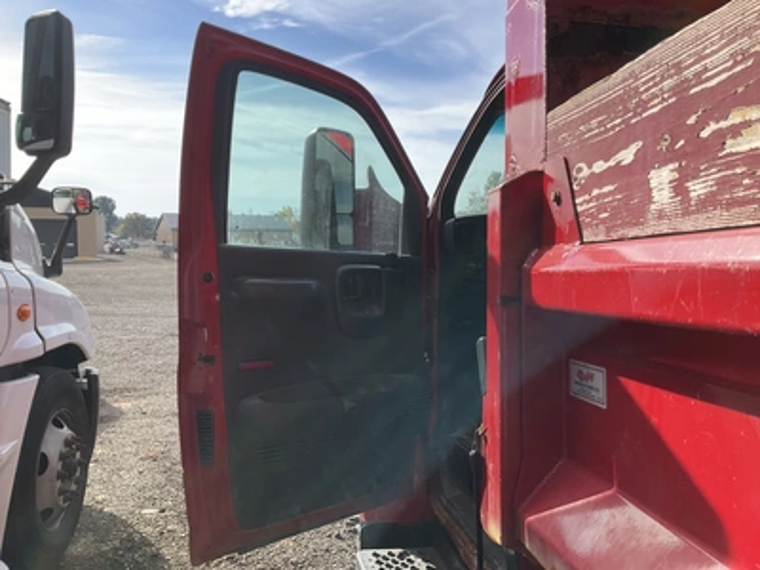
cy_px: 285
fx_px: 637
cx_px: 380
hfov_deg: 61.7
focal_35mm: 29
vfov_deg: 48.2
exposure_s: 1/1311
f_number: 1.8
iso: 25
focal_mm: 3
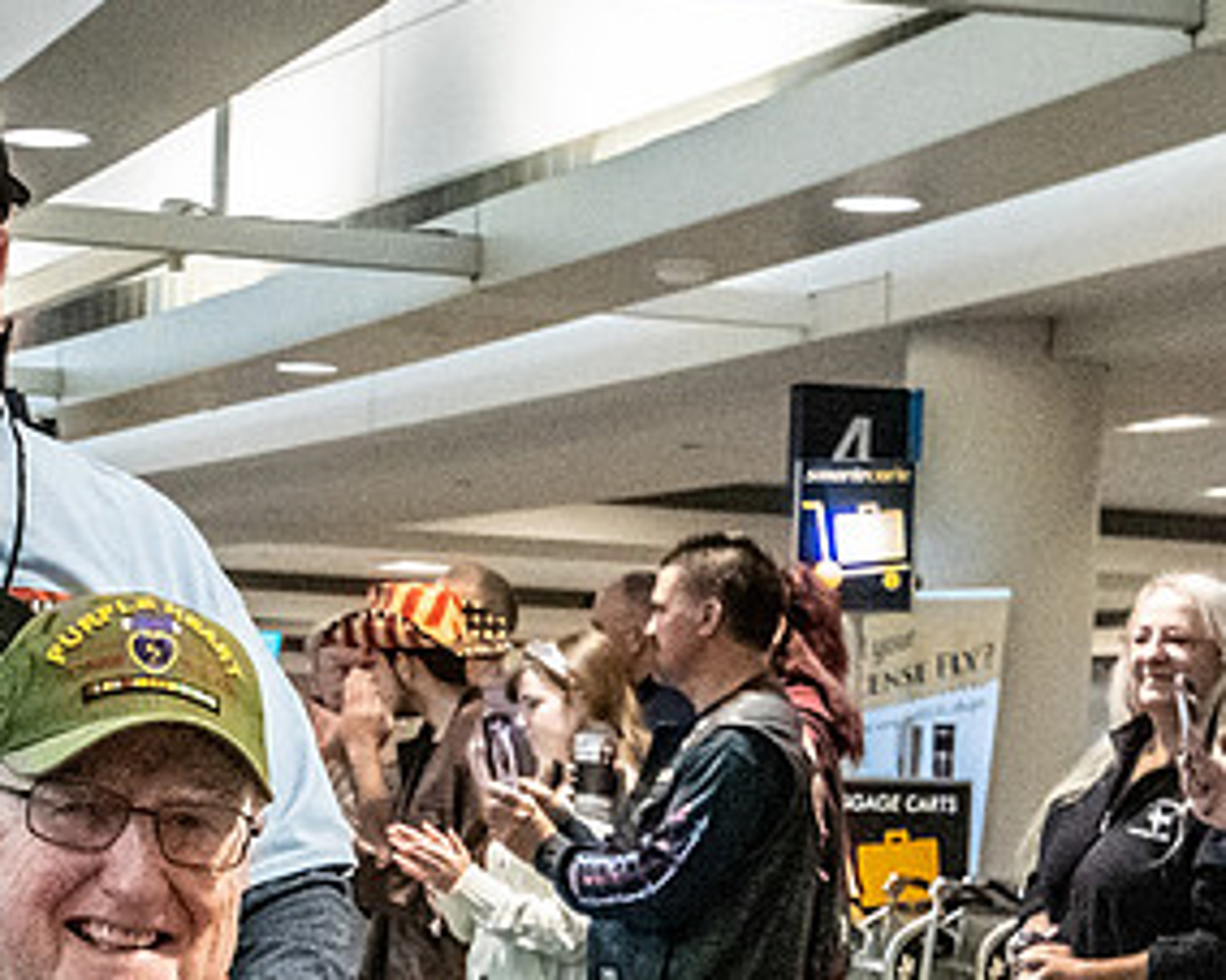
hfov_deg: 21.0
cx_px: 101
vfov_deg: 16.7
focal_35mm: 89
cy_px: 1065
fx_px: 3228
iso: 20000
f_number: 6.3
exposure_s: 1/400
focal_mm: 24
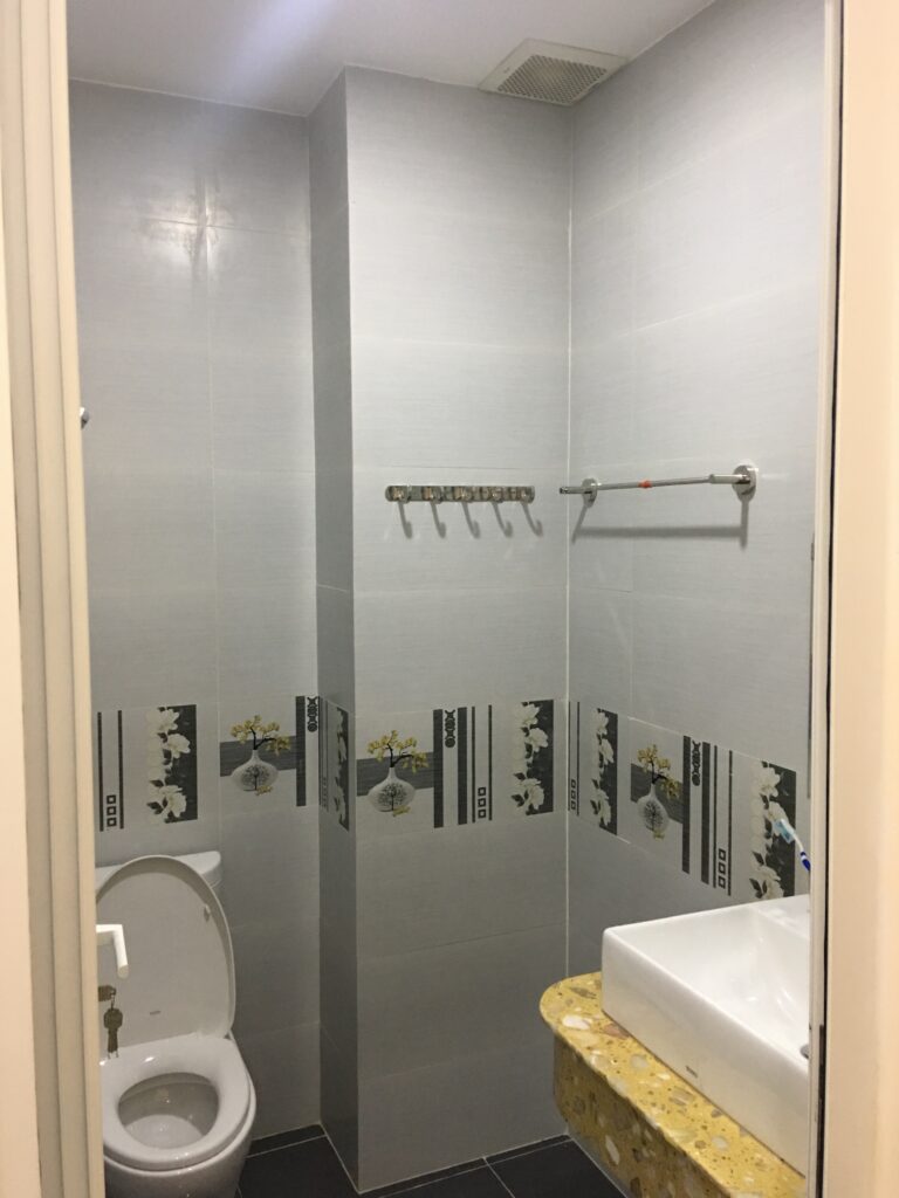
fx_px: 1004
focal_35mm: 29
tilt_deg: -3.3
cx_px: 450
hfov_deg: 48.2
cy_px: 599
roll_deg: +0.7
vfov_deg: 61.7
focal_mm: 4.15
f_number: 2.2
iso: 125
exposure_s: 1/17
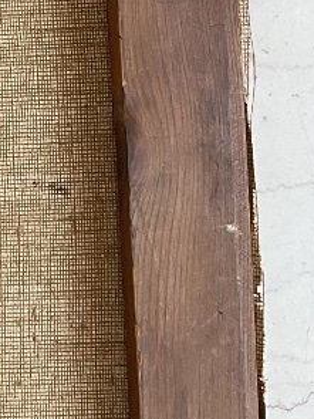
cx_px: -259
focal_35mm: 118
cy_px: -48
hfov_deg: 11.6
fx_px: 1428
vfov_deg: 16.2
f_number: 1.8
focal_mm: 3
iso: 50
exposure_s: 1/120
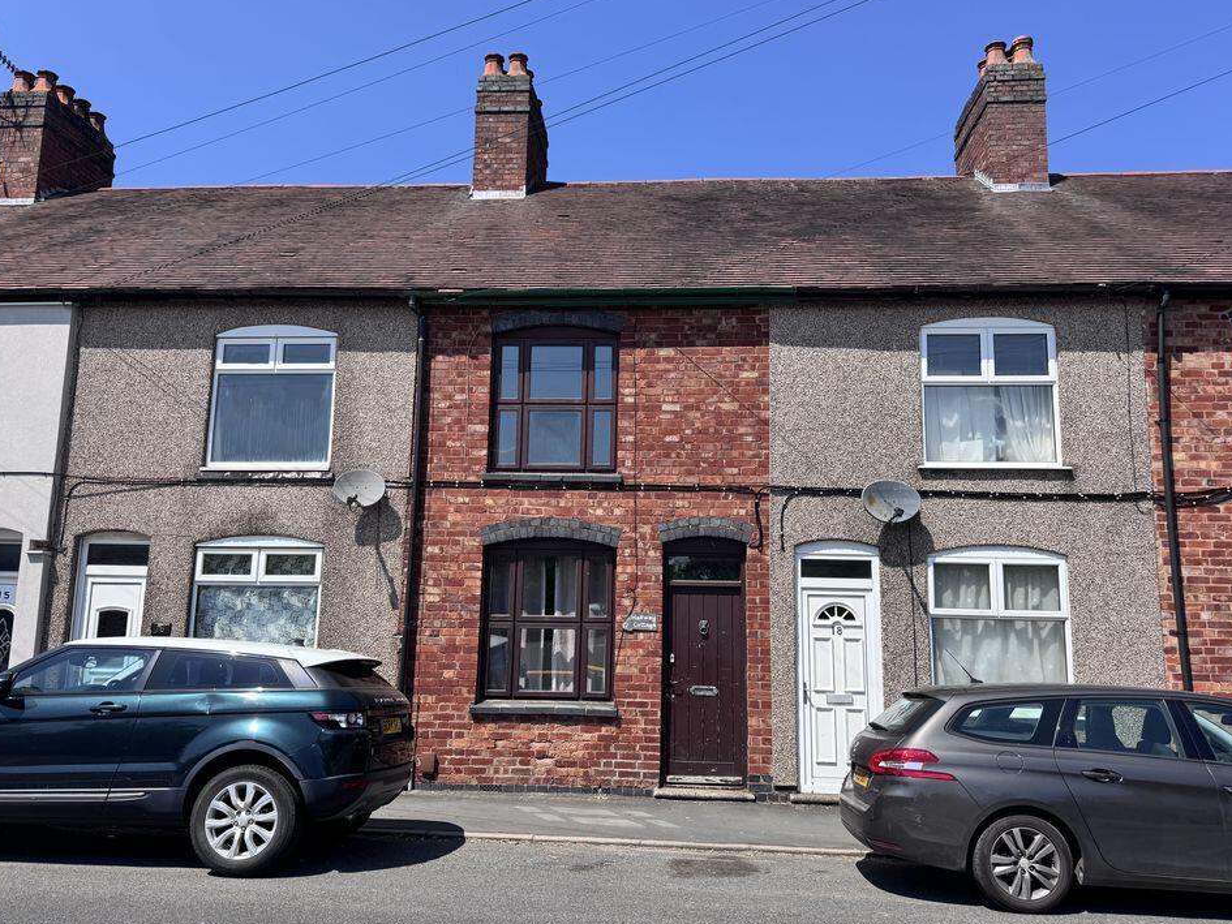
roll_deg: -1.2
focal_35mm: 26
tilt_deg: +9.1
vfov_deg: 53.1
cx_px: 634
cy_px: 472
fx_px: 925
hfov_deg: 67.3
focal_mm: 6.76
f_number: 1.78
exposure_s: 1/4049
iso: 80
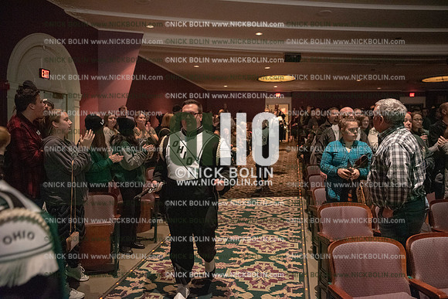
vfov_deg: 42.3
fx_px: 386
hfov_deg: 60.3
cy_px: 150
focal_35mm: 31
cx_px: 224
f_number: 2.8
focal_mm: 31
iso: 10000
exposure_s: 1/125
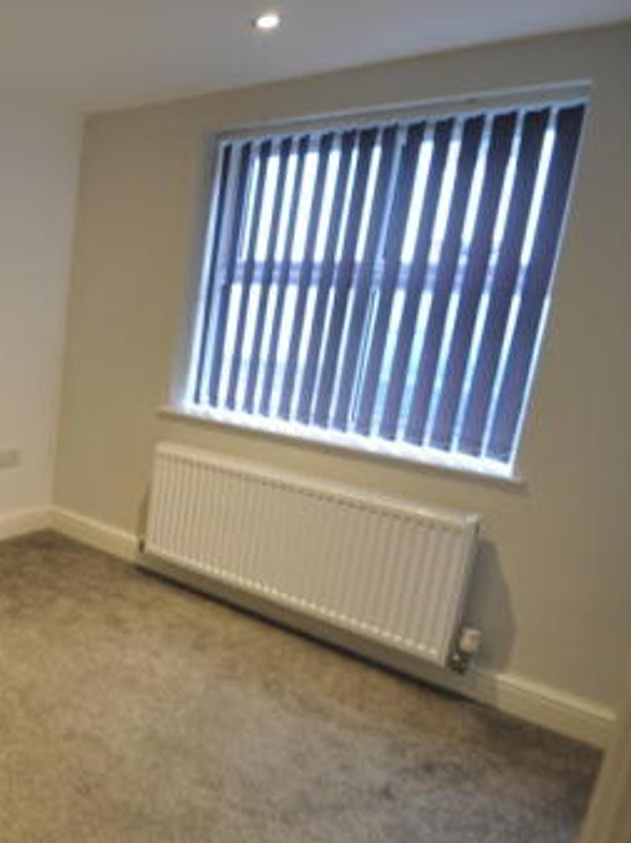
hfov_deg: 37.0
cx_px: -137
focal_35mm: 28
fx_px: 681
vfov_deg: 63.5
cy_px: 419
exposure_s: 1/6
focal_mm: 10
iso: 200
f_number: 4
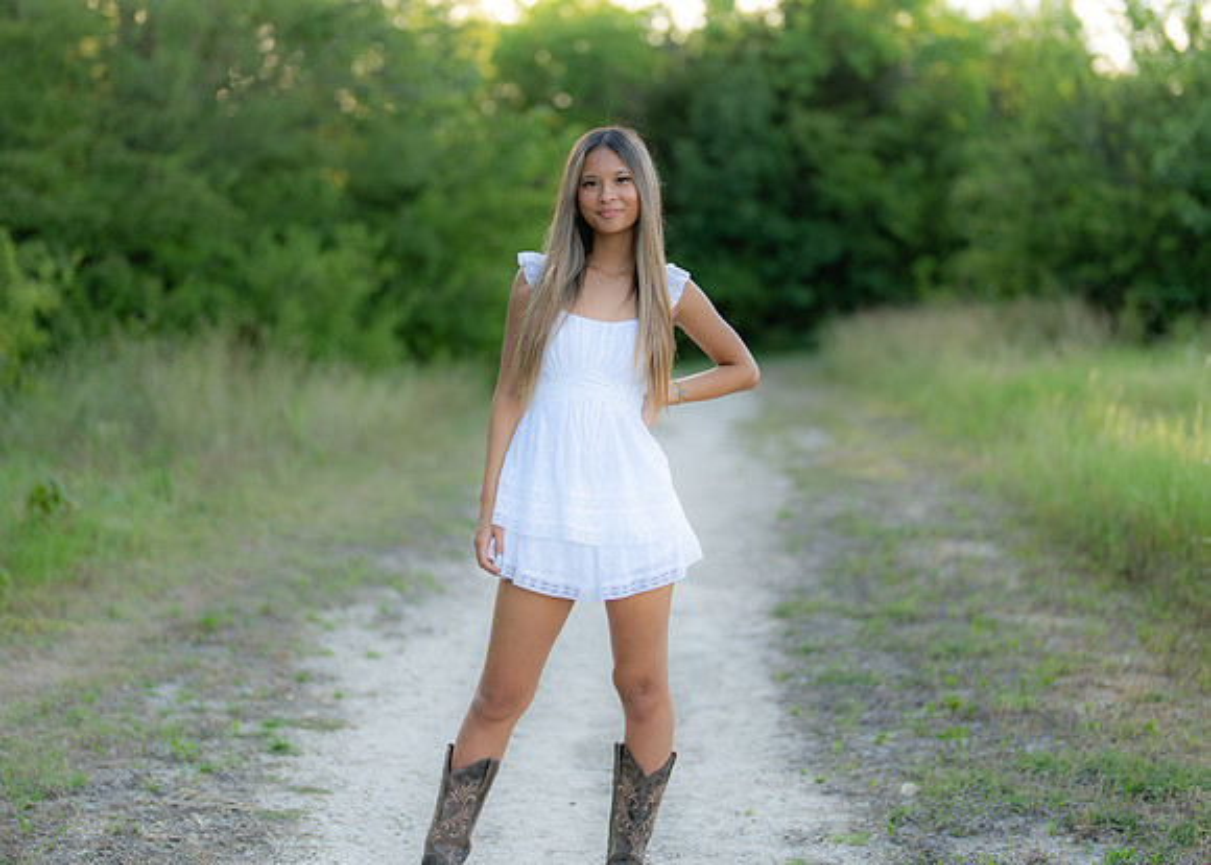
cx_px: 630
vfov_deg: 21.7
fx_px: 2257
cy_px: 370
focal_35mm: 66
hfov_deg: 30.0
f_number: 1.2
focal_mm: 50
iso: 100
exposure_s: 1/1000
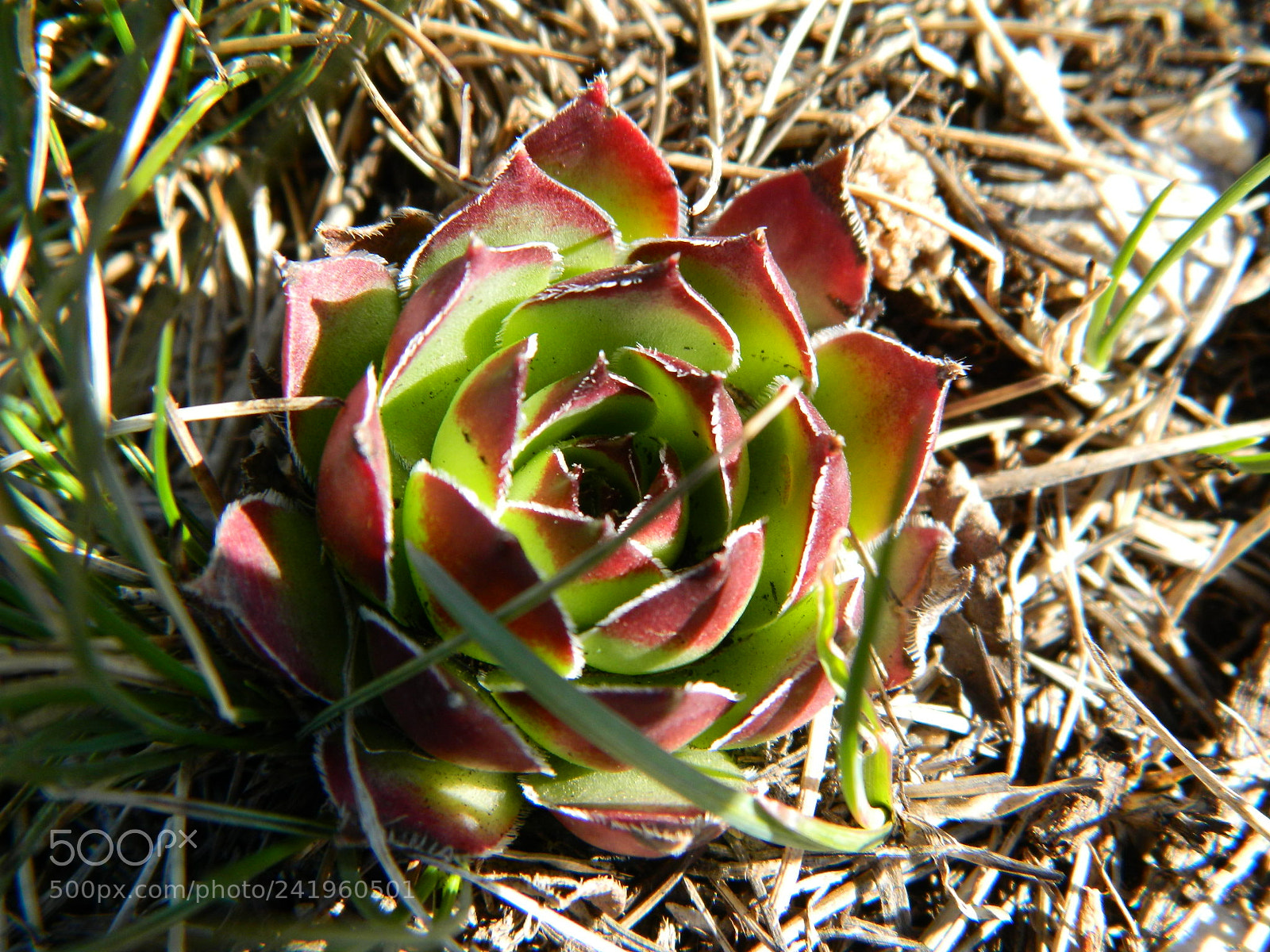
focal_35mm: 41
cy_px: 476
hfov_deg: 45.8
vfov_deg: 35.1
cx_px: 635
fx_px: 1504
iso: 125
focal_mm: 7.3
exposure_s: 1/320
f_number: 3.5
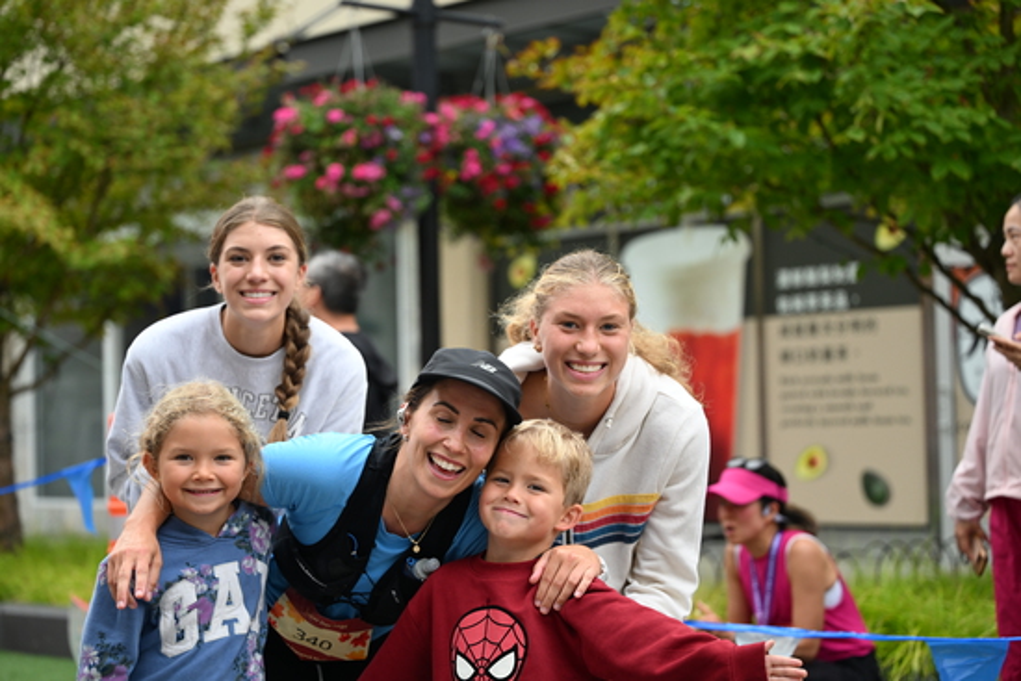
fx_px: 1986
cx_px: 510
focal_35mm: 70
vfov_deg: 19.5
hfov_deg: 28.8
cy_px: 340
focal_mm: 70
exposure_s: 1/1600
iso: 640
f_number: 2.8
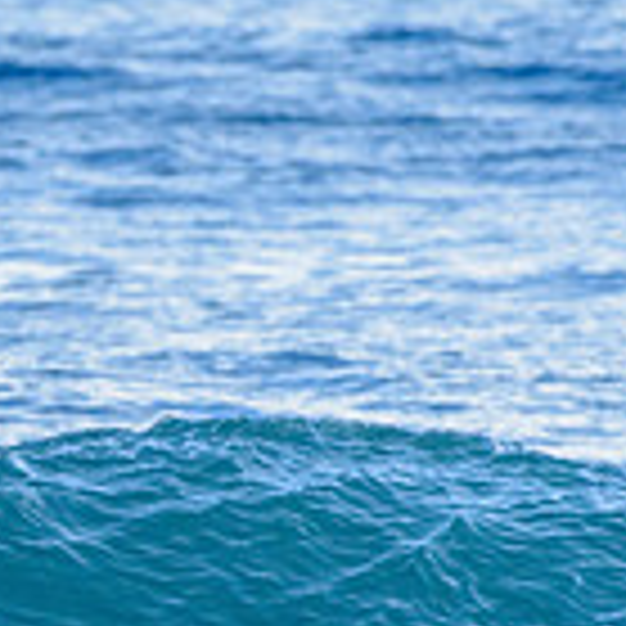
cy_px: 775
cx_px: -313
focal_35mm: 2173
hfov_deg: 0.8
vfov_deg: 0.8
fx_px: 44459
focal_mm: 500
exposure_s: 1/1250
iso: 640
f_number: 5.6
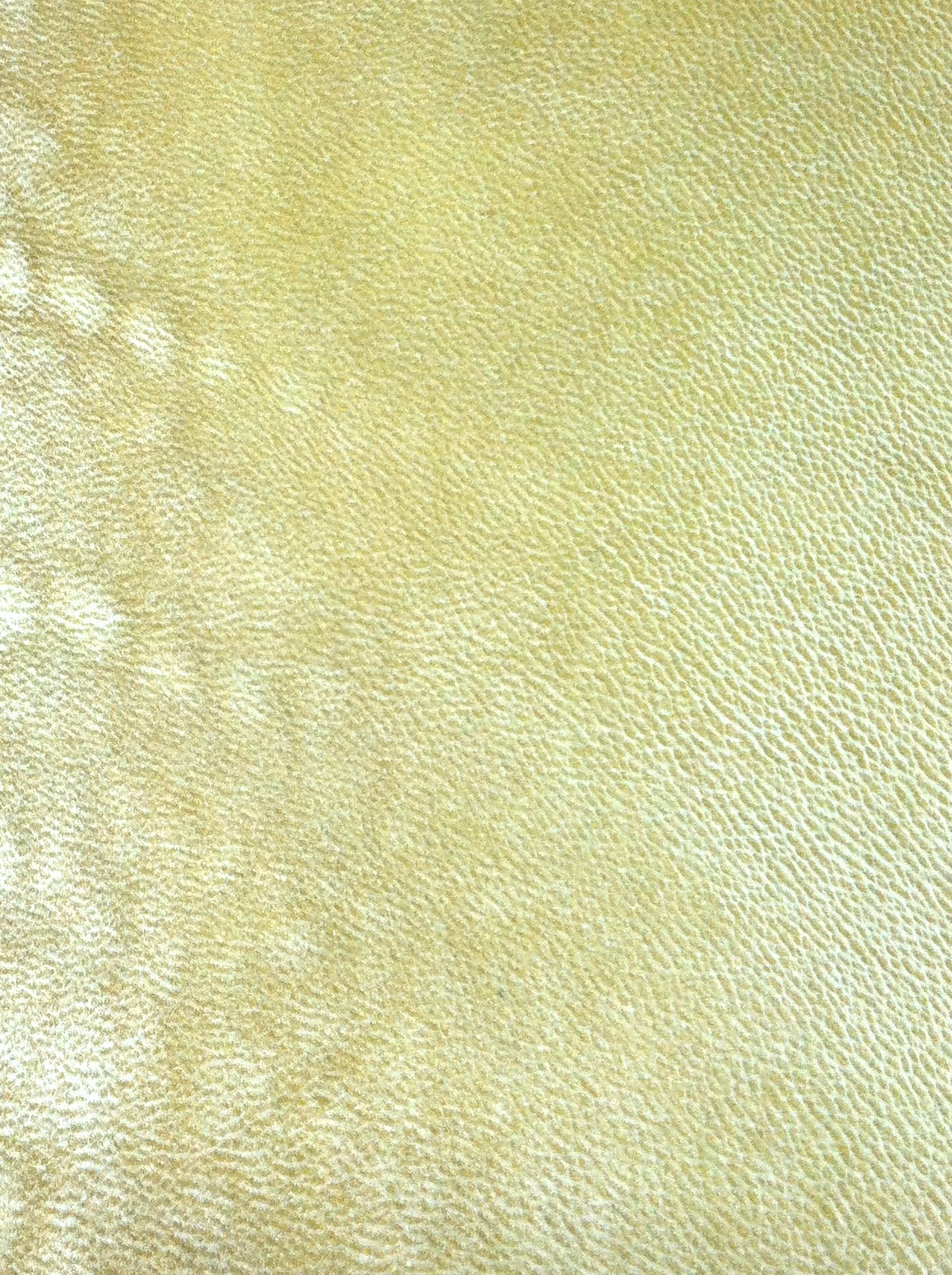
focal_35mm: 54
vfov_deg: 35.6
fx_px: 1985
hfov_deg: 26.8
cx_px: 291
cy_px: 590
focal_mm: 3.85
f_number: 2.8
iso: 100
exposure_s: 1/40
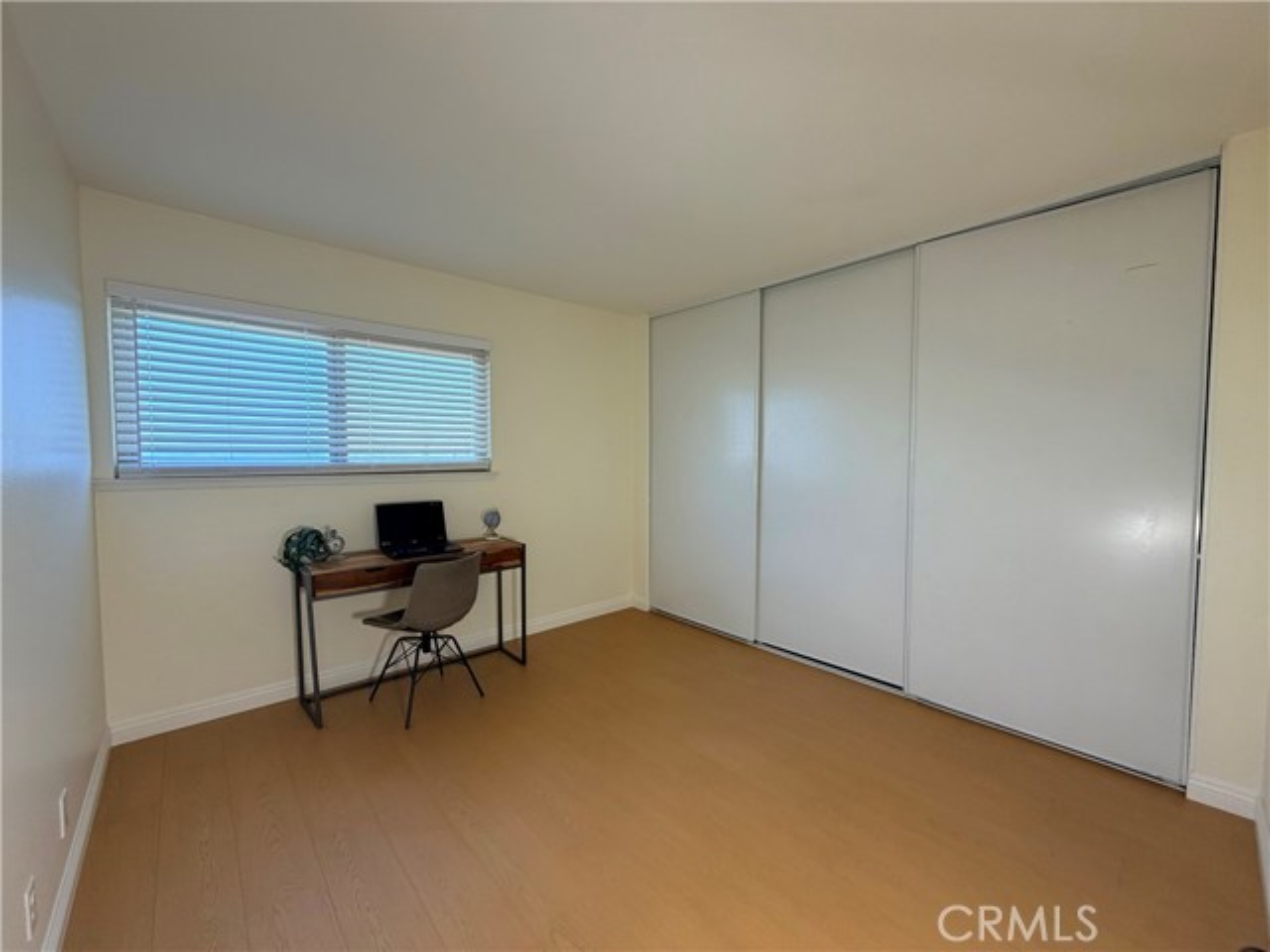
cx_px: 635
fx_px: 514
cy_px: 476
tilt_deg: -4.1
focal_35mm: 14
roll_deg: -0.3
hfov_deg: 102.1
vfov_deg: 85.7
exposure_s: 1/120
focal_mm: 2.22
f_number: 2.2
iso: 100
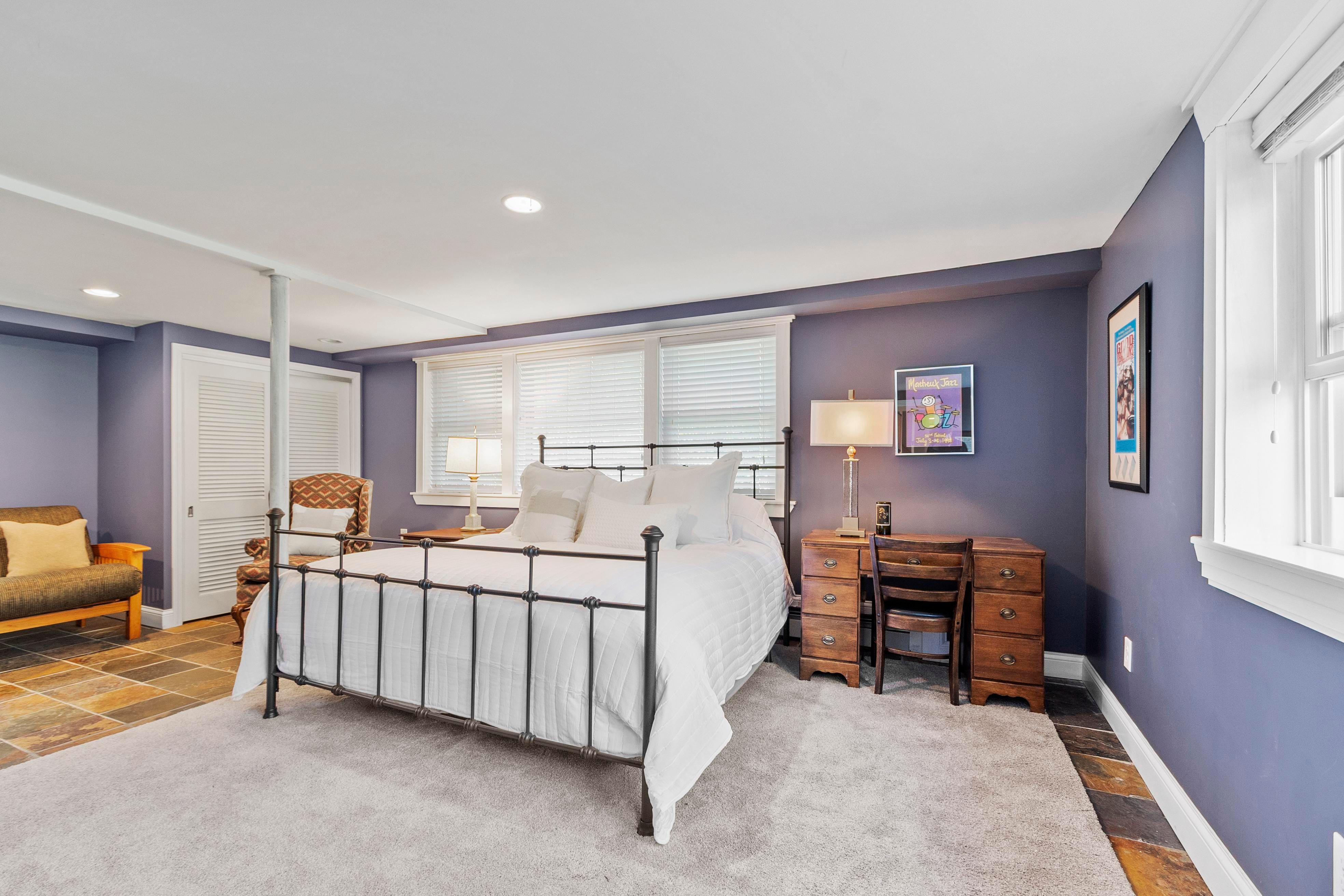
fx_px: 560
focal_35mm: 15
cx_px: 672
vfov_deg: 77.3
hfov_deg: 100.4
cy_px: 448
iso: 320
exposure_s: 1/1.25
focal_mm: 10
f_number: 8
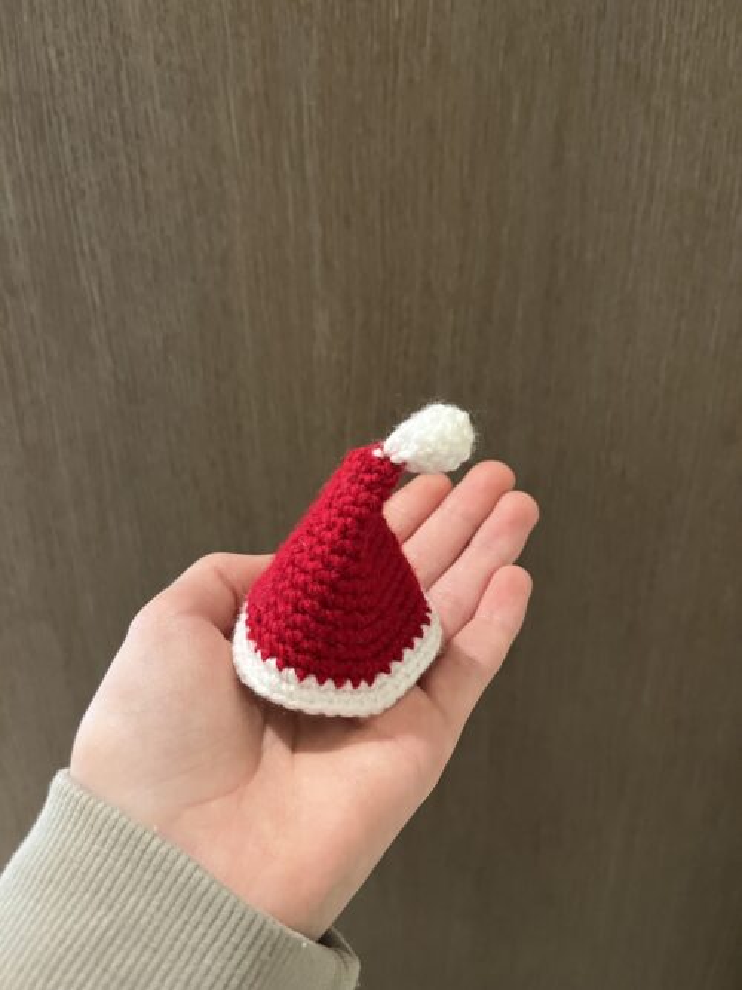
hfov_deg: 53.0
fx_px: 743
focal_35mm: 26
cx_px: 371
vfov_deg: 67.3
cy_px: 495
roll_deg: +0.1
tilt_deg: -26.8
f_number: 1.6
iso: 640
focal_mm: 5.1
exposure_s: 1/33
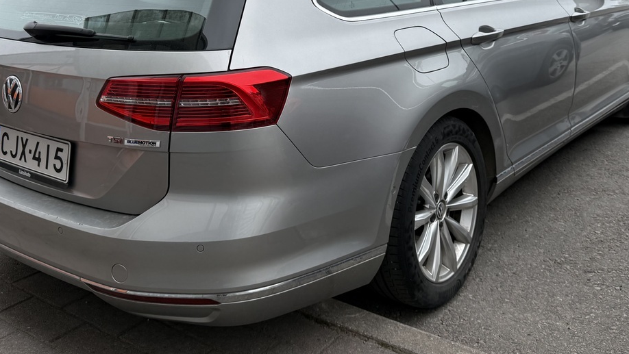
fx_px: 684
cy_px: 44
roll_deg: +2.5
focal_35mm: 41
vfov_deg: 28.1
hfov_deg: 49.4
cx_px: 313
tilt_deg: -7.7
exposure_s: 1/1585
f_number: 1.78
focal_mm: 6.76
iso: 80
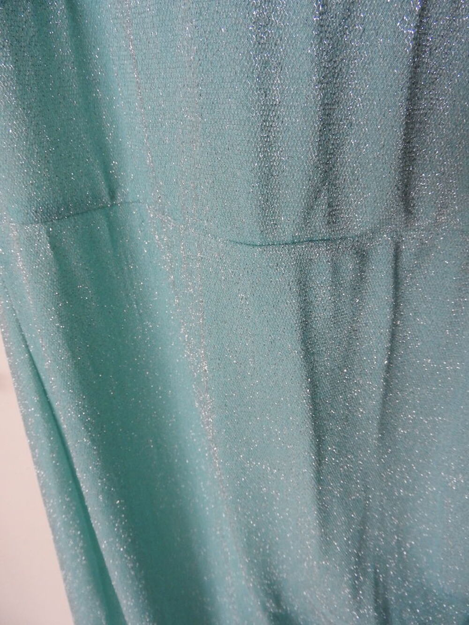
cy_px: 312
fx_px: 433
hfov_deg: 56.8
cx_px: 234
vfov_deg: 71.6
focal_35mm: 24
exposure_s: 1/30
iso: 320
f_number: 3.3
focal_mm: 4.3
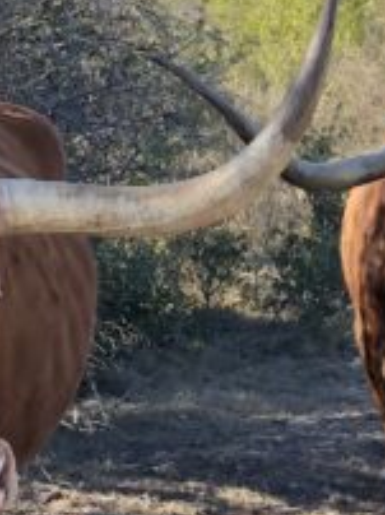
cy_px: 186
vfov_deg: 13.9
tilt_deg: -1.9
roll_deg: -0.3
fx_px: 2110
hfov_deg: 10.4
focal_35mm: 142
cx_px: 97
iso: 20
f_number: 1.8
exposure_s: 1/197
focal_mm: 3.99
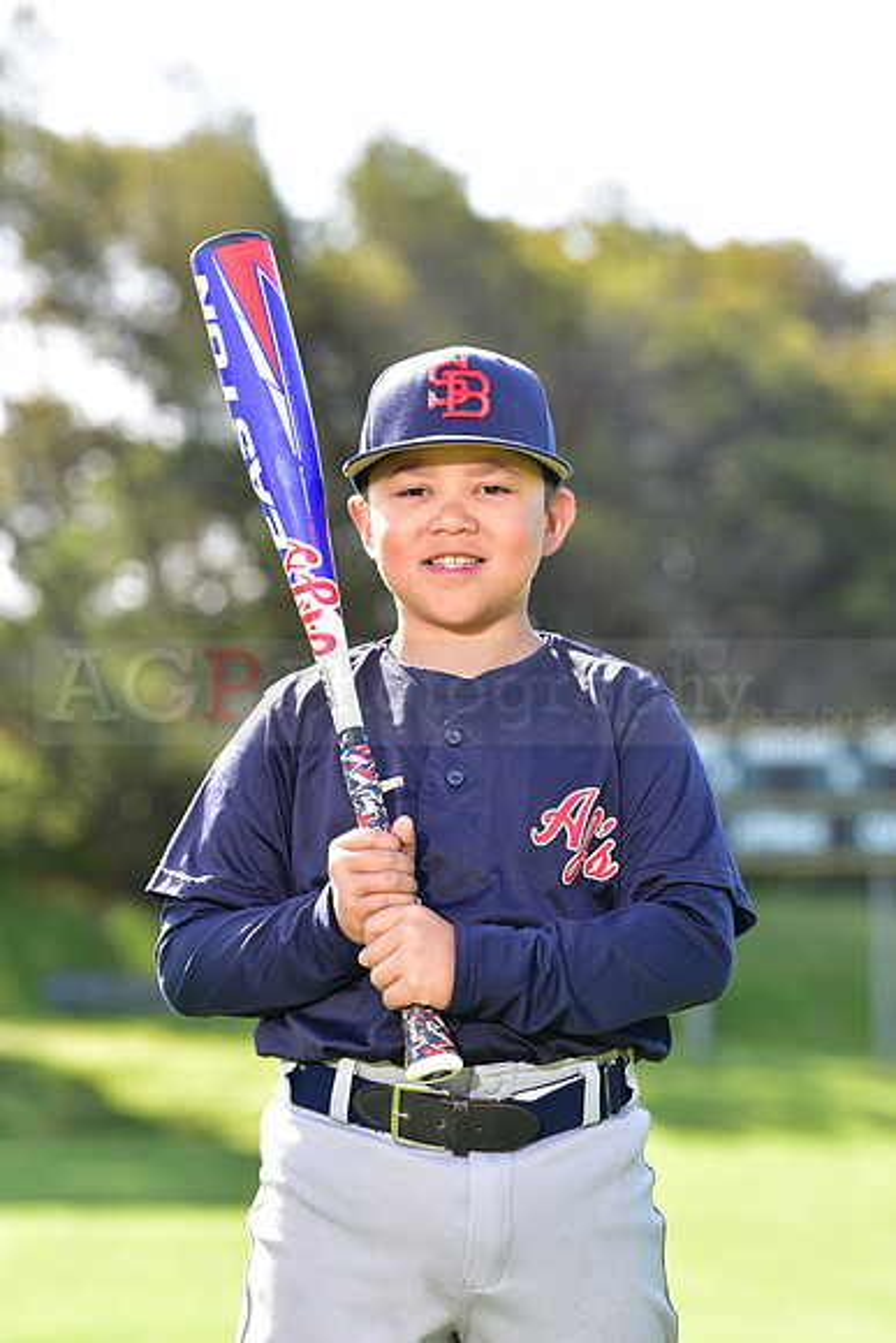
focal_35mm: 135
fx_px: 5037
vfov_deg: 15.2
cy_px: 672
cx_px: 448
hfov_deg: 10.2
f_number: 5
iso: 200
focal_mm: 135
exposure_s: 1/250
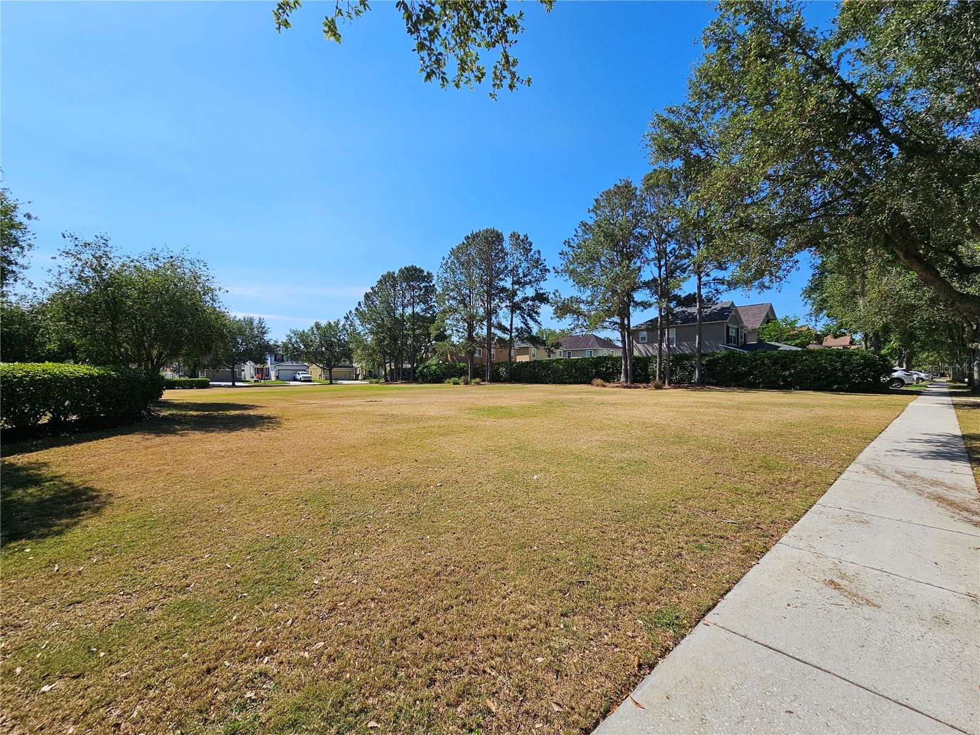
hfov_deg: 106.2
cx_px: 490
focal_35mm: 13
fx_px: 368
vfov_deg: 89.9
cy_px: 368
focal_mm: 2.2
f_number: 2.2
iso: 50
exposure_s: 1/2890
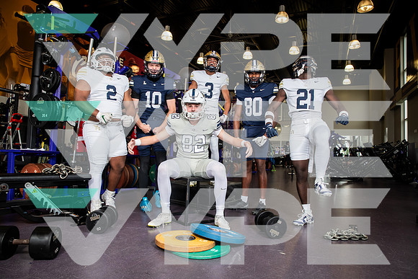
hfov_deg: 73.7
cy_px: 140
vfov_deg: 53.2
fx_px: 279
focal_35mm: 24
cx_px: 209
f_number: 5.6
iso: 500
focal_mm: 24
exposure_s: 1/250
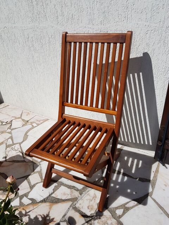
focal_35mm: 26
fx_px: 169
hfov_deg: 53.1
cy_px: 112
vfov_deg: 67.3
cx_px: 84
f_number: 1.7
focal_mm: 4.2
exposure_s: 1/4912
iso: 40
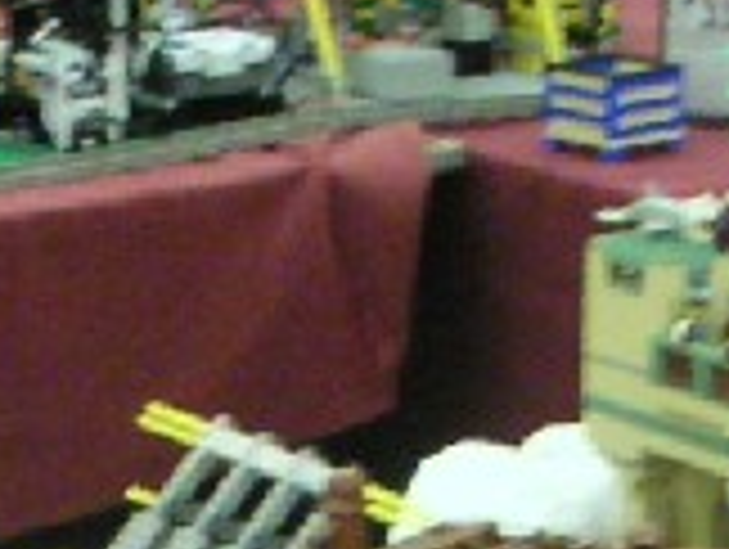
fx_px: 4155
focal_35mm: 197
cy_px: 1287
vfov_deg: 7.1
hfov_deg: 10.0
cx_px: 130
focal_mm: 5.3
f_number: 2.9
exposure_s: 1/15
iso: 400
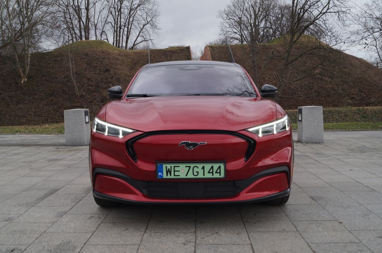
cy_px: 126
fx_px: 382
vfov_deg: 36.8
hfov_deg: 53.2
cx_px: 191
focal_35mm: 36
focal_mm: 24
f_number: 5.6
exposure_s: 1/125
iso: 100
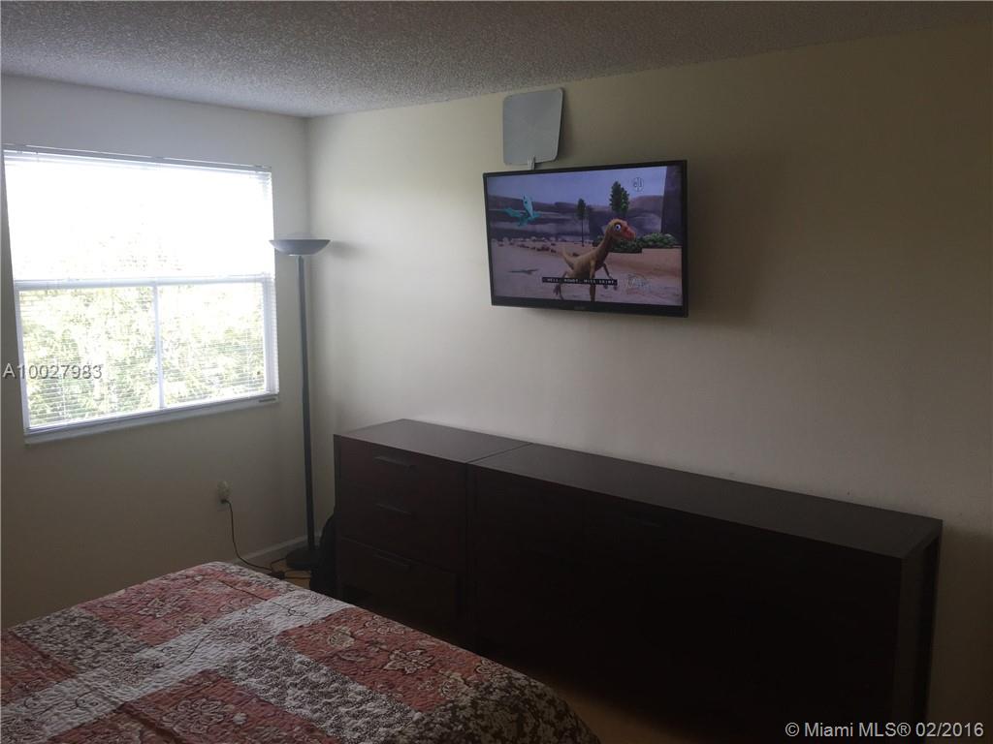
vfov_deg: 48.2
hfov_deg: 61.7
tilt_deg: -8.1
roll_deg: -0.8
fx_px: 832
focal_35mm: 29
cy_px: 372
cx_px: 496
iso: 50
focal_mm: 4.15
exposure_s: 1/100
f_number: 2.2
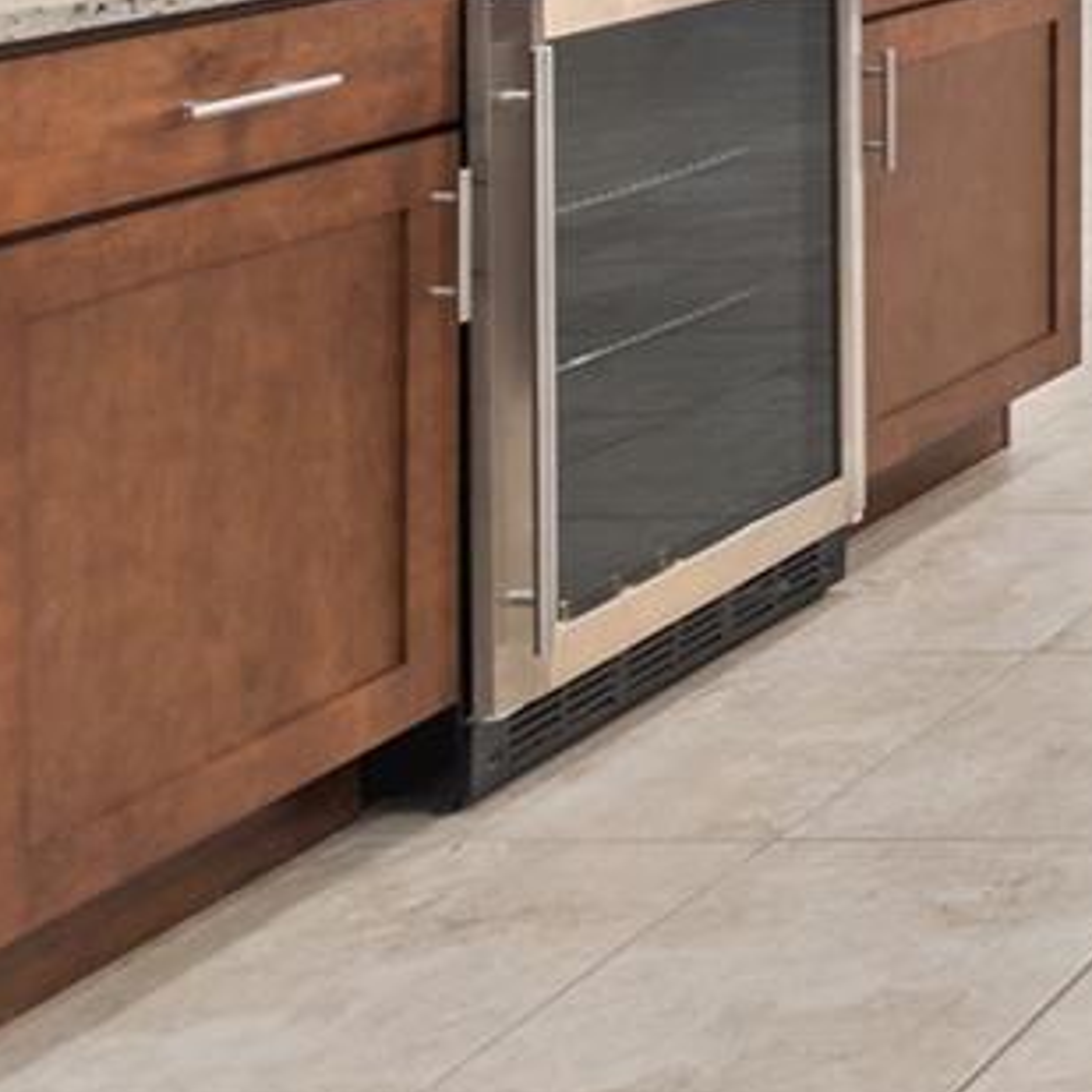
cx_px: 2446
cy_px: -449
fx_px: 2356
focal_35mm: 66
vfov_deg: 22.4
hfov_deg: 16.2
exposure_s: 1/2.5
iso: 320
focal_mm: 10
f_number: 7.1
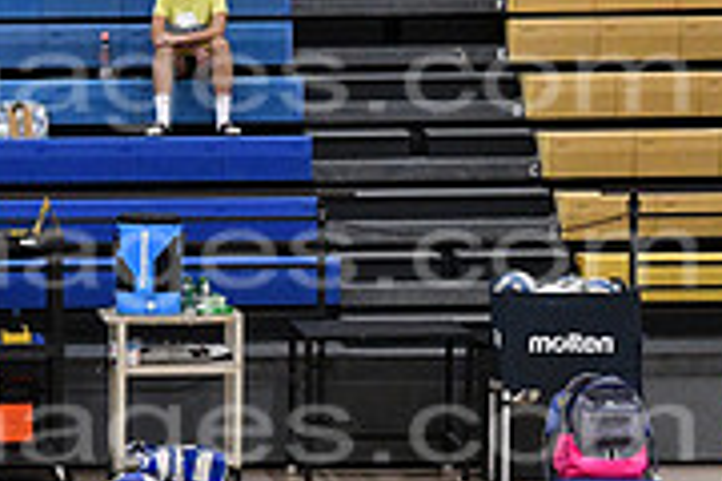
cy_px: 347
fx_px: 4833
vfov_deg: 5.7
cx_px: -205
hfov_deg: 8.4
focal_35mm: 241
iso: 5000
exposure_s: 1/1000
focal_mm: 50
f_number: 3.2
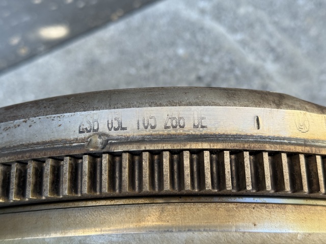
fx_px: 452
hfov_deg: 39.7
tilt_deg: -70.5
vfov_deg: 30.2
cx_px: 163
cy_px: 122
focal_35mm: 48
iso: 100
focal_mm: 6.76
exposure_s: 1/110
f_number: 1.78
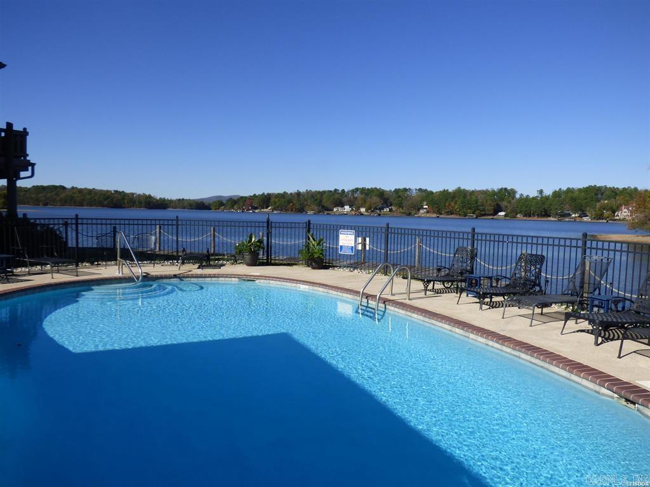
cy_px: 244
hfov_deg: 69.4
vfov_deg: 54.9
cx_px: 325
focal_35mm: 25
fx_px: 469
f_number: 3
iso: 100
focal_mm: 4.42
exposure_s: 1/2000
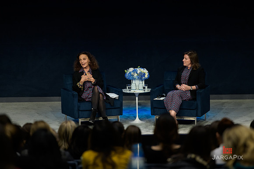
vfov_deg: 6.9
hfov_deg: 10.3
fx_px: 1411
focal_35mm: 200
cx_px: 127
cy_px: 84
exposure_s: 1/200
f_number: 3.2
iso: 1000
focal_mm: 200
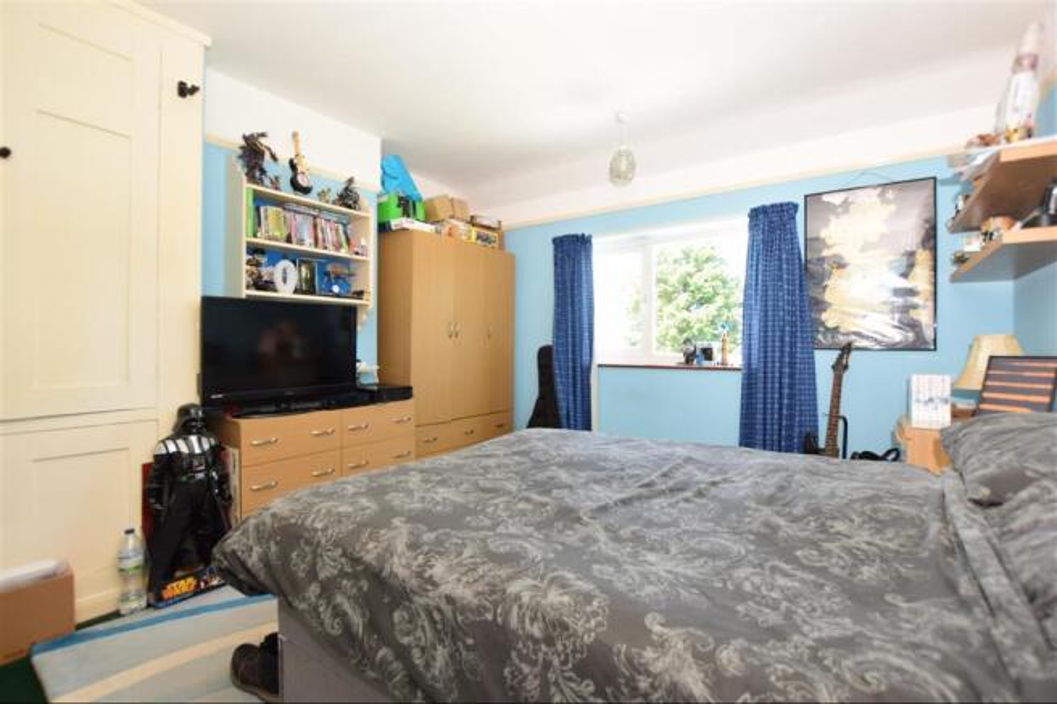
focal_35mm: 15
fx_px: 440
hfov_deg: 100.4
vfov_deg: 77.3
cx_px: 528
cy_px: 352
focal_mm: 10
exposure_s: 1/60
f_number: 5
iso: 250
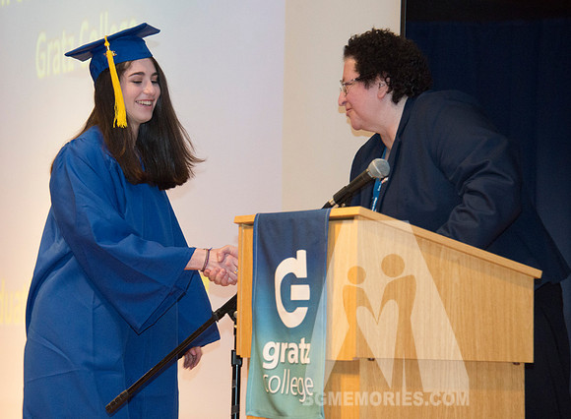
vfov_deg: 8.7
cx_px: 224
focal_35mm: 169
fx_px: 2771
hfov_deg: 11.8
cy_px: 224
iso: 2000
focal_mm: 135
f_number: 5.6
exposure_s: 1/80
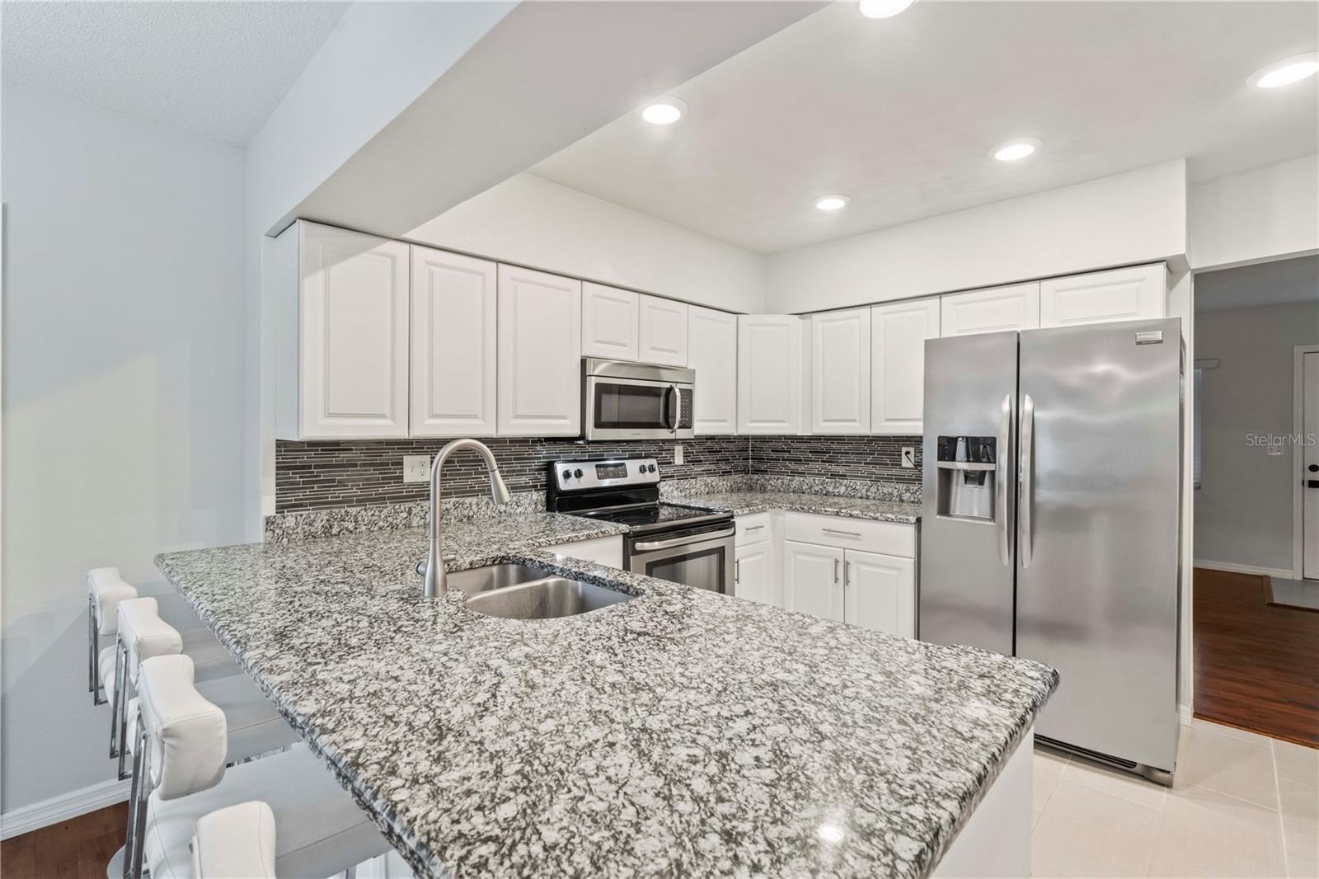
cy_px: 440
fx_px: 586
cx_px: 660
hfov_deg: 96.7
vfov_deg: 73.7
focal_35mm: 16
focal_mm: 16
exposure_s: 1/1.67
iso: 200
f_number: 8
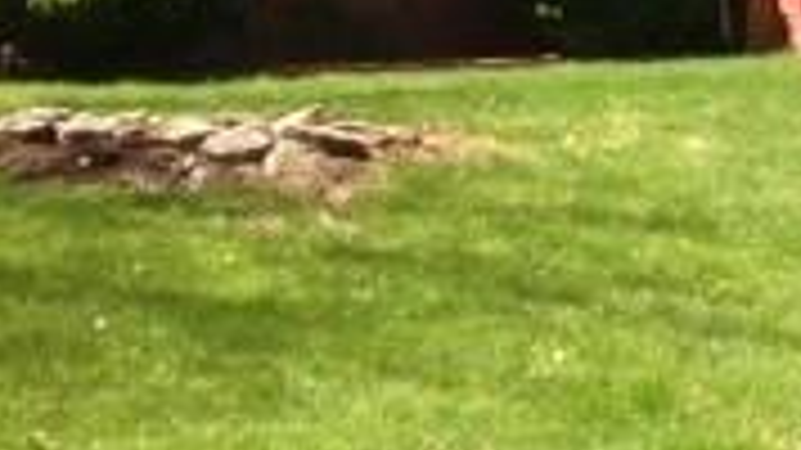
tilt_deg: +3.4
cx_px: 927
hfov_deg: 16.1
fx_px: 2739
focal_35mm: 129
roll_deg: +1.8
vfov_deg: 9.2
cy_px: -122
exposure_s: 1/596
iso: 50
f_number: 2.4
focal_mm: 4.12
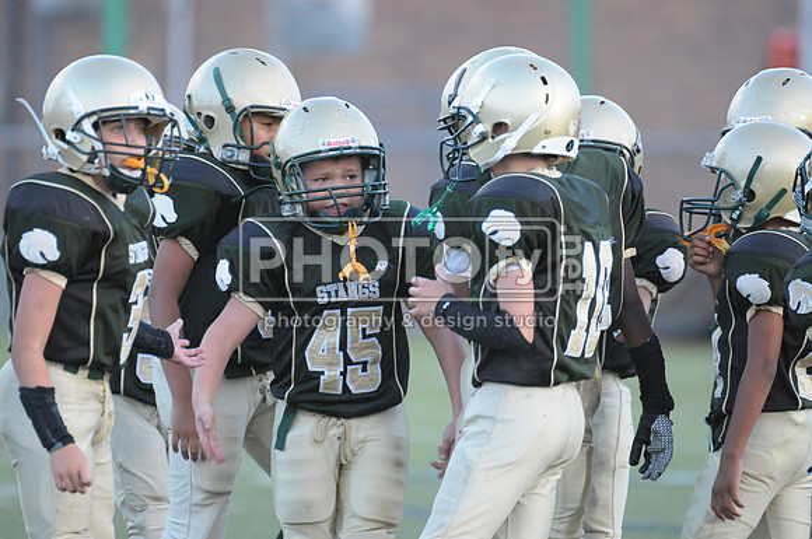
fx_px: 13514
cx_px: 406
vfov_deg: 2.3
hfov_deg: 3.4
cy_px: 270
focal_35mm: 600
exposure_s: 1/400
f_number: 4
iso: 1600
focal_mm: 400
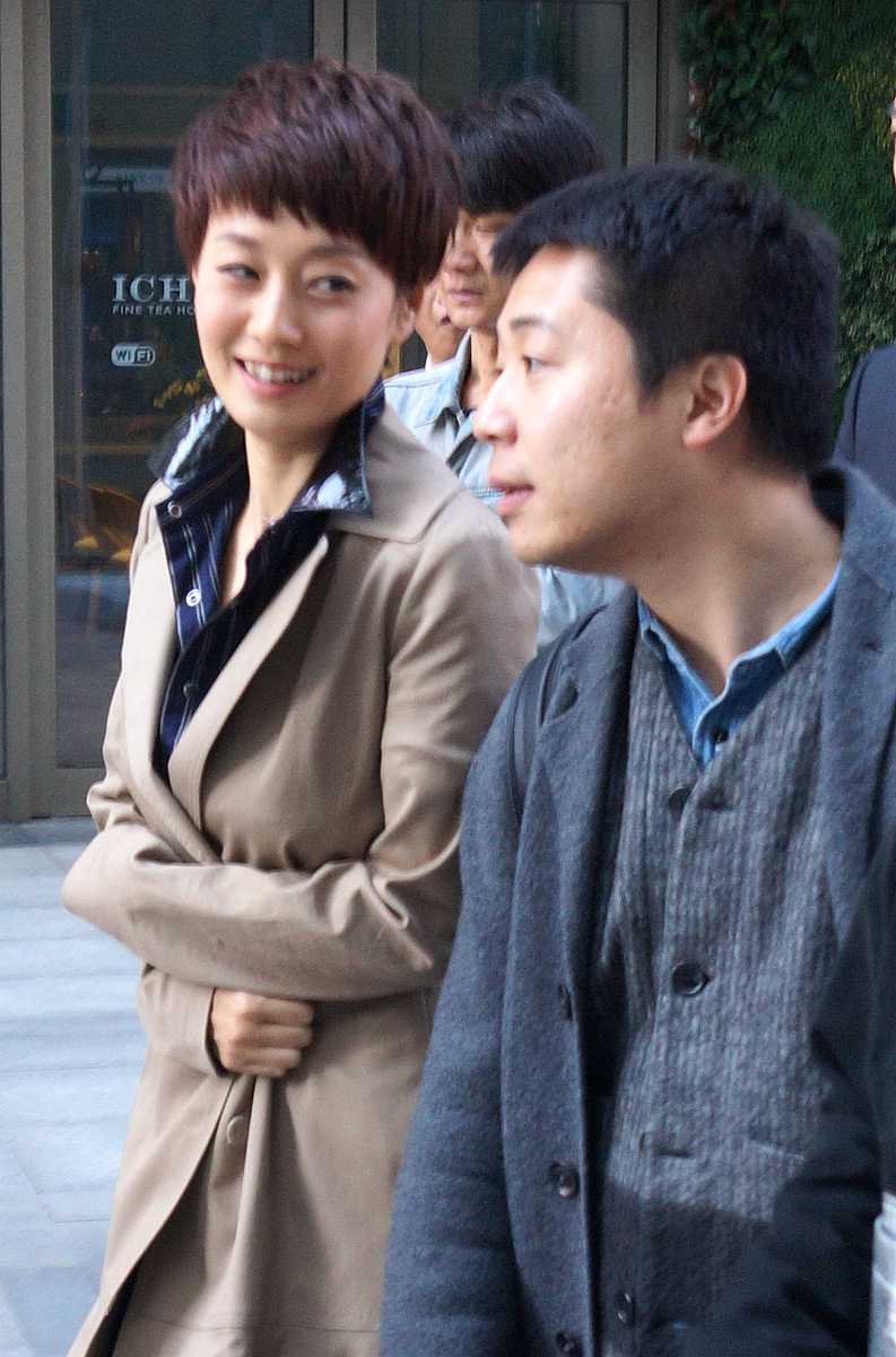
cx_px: 448
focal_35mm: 33
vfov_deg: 57.4
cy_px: 678
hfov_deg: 39.7
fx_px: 1239
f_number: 5
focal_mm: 22
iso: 250
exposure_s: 1/100
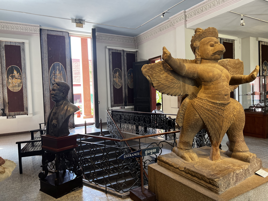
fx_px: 201
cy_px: 100
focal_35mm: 26
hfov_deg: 67.3
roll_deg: +2.1
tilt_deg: -1.1
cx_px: 134
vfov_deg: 53.1
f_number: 1.5
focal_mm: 5.7
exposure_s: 1/121
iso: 125
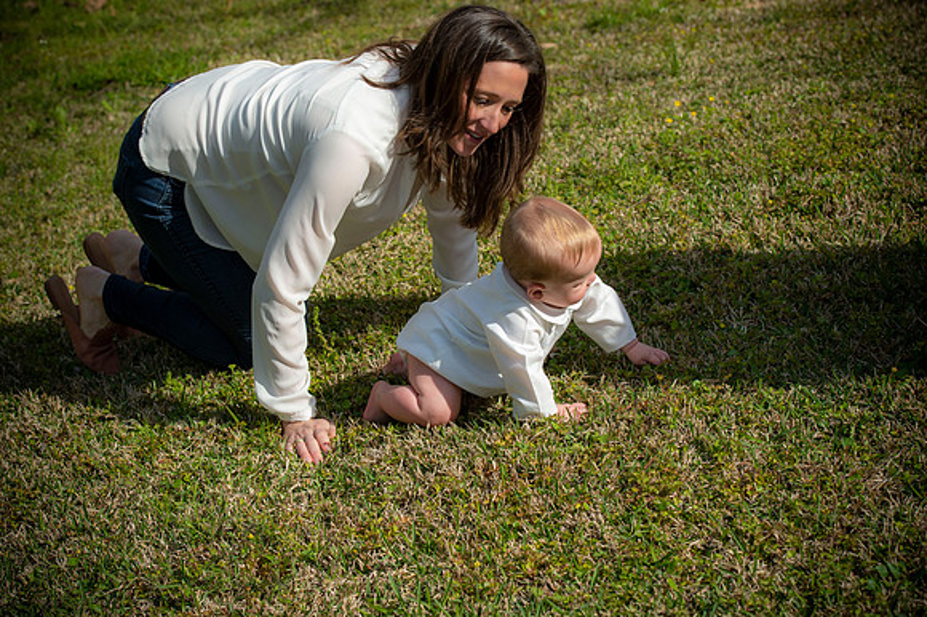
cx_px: 464
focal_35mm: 70
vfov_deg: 19.4
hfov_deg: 28.9
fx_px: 1801
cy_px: 308
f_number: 6.3
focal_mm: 70
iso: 50
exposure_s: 1/320
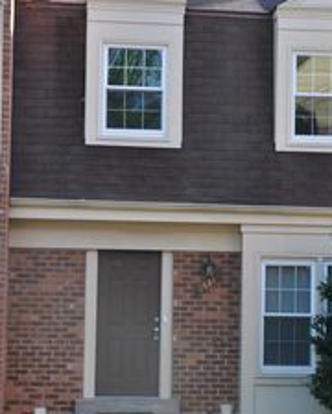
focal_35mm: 119
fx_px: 1458
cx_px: 251
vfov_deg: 16.1
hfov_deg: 13.0
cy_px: 189
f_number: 7.1
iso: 400
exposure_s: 1/200
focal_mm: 38
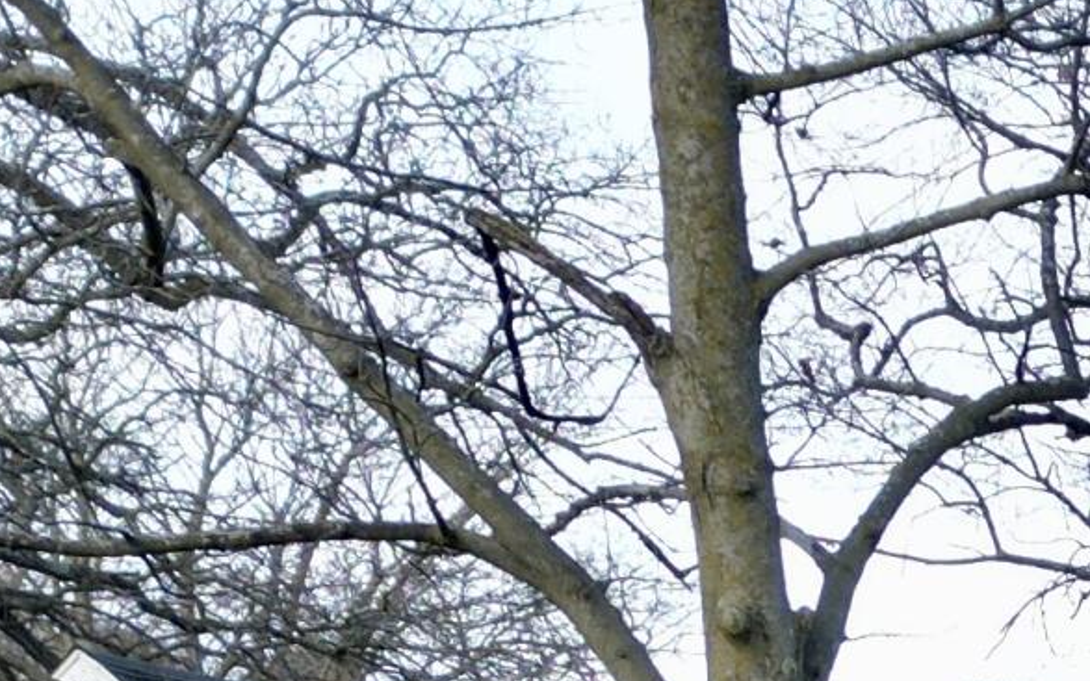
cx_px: 1976
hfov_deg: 14.2
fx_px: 3862
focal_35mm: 130
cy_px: 1781
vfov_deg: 8.9
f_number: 1.7
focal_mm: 6.72
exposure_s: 1/640
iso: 200
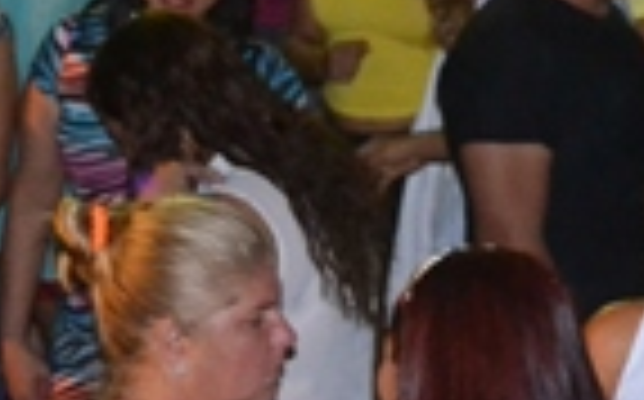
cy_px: -207
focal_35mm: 214
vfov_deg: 6.0
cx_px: 99
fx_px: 3752
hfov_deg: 9.8
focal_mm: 26
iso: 3200
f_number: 4.2
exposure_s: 1/60
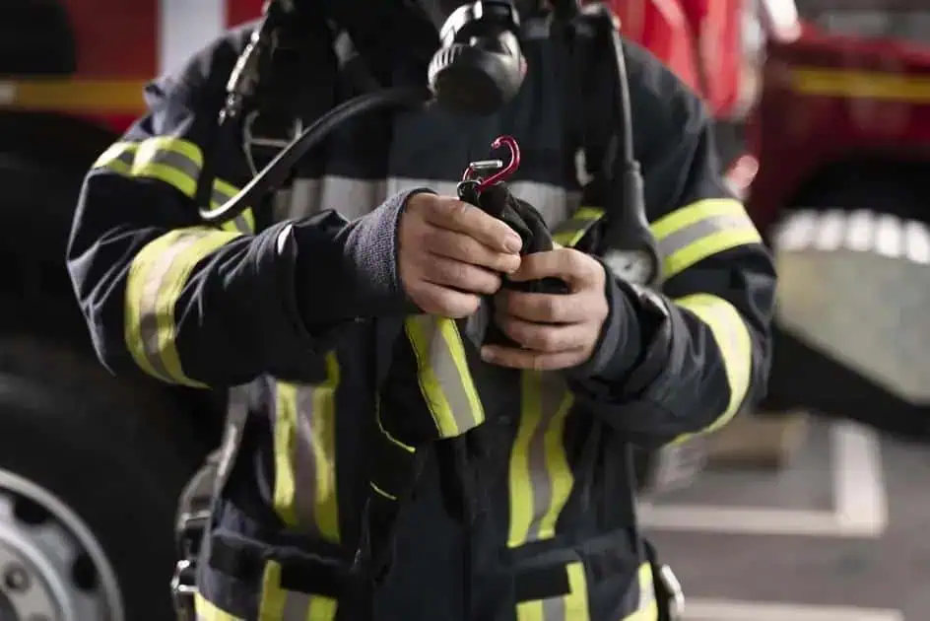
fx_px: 1938
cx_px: 465
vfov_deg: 18.2
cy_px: 310
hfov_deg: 27.0
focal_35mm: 75
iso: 200
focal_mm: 75
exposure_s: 1/200
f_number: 2.8
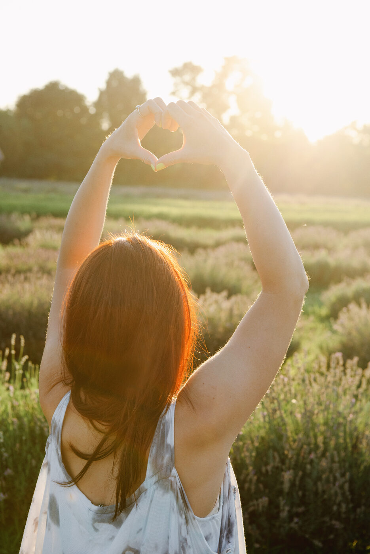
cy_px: 277
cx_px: 185
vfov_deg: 35.6
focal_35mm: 56
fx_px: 862
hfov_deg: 24.2
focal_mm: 56
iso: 200
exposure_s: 1/320
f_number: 5
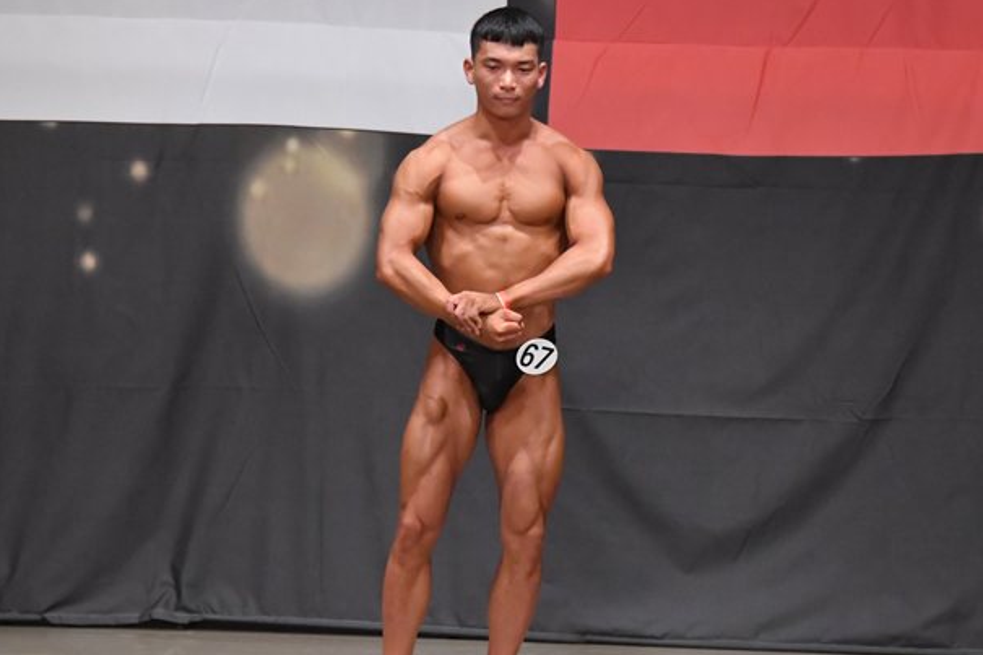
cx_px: 469
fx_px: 7588
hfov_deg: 7.4
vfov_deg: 4.9
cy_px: 359
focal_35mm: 278
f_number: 5.6
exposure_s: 1/400
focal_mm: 145
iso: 6400
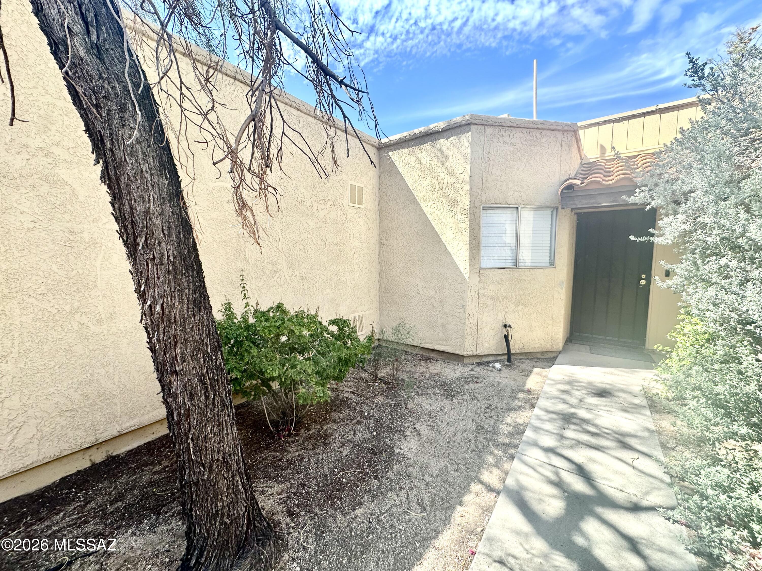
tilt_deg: -5.7
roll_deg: +0.1
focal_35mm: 14
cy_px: 286
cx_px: 381
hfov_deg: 102.1
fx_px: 308
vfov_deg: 85.7
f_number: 2.2
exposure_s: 1/537
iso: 40
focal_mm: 2.22
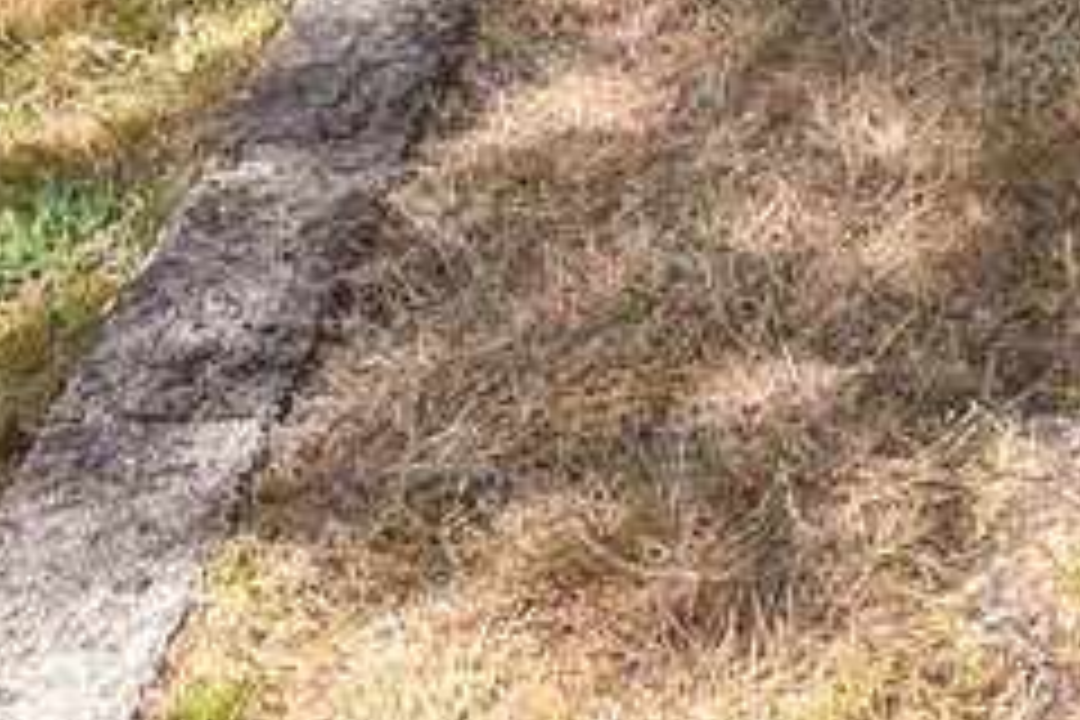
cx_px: 1202
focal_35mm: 99
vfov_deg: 10.5
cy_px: -1312
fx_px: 2970
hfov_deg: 19.7
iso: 160
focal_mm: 14
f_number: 7.1
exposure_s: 1/160
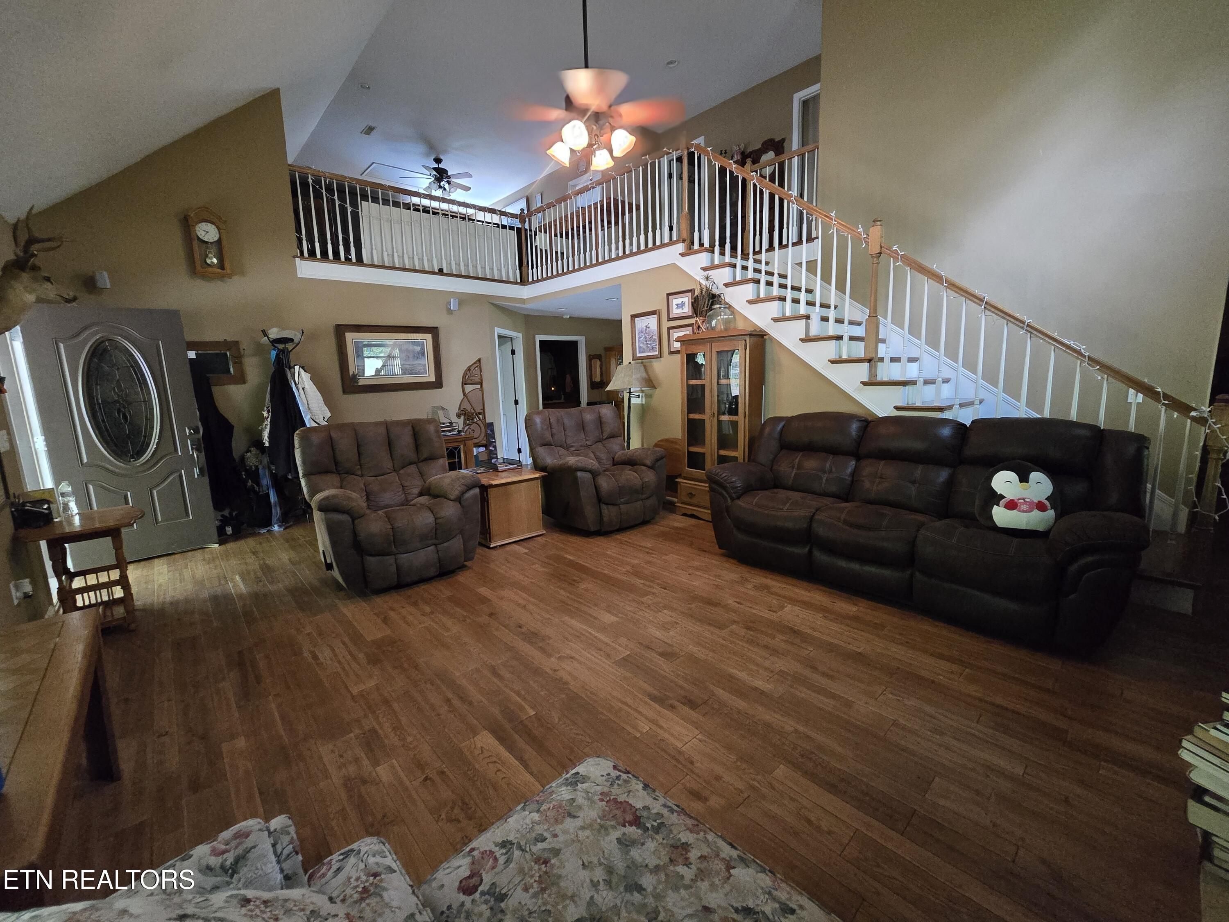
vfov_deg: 89.9
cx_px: 614
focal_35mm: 13
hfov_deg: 106.2
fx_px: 462
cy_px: 461
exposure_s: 1/40
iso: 1250
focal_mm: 2.2
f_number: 2.2
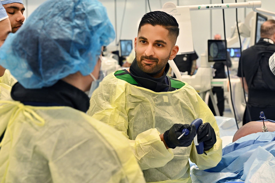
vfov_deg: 20.0
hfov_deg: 29.7
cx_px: 138
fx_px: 519
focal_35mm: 68
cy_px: 92
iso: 1250
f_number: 6.3
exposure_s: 1/100
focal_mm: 68
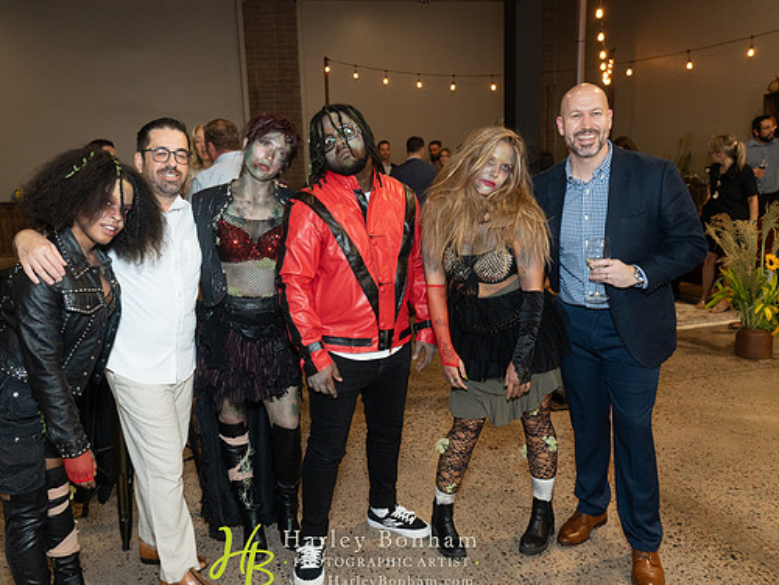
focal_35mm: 29
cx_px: 346
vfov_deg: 48.2
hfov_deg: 61.5
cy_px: 297
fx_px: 653
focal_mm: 26
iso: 1600
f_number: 4
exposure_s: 1/100
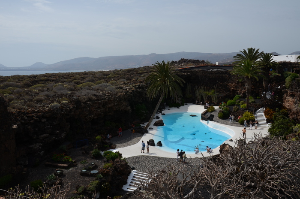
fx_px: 225
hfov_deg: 67.5
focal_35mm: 27
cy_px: 100
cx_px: 150
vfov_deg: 47.8
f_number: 11
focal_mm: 18
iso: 125
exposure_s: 1/400
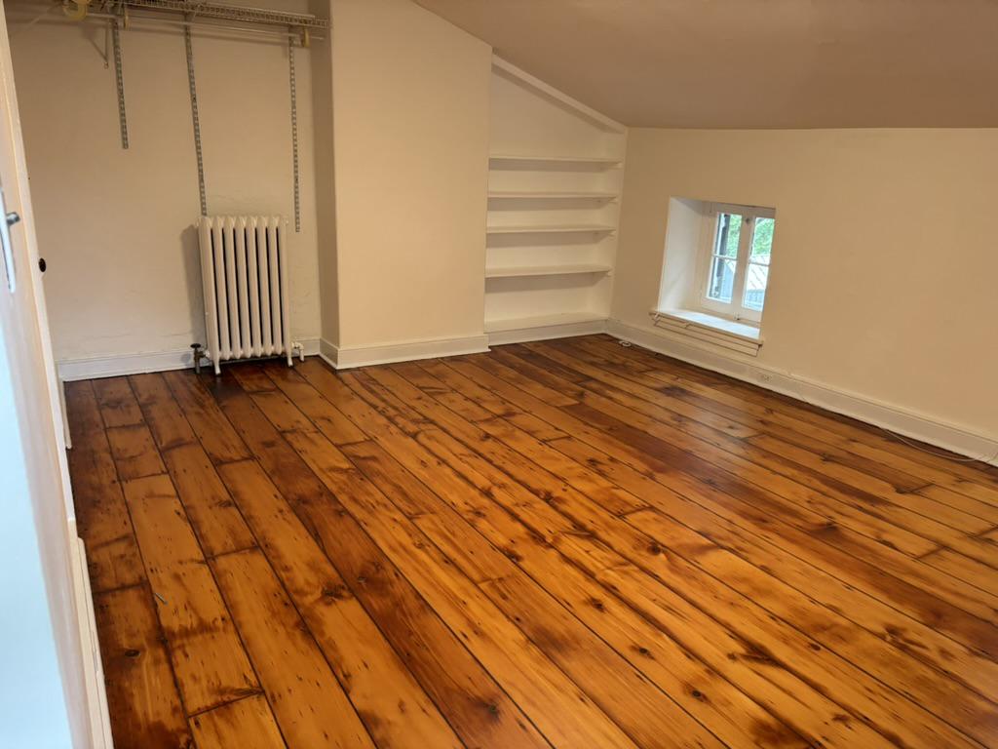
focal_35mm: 26
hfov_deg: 67.3
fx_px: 750
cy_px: 374
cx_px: 499
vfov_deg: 53.1
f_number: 1.6
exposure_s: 1/60
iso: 160
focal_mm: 5.96
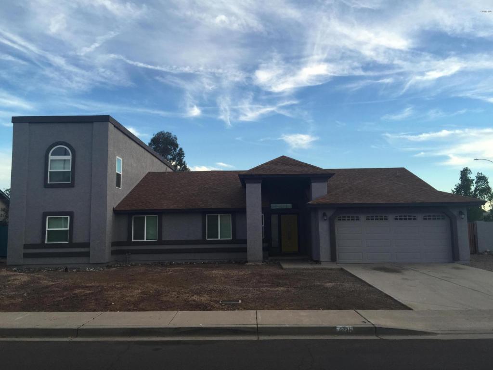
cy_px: 185
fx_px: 413
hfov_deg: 61.7
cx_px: 246
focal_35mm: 29
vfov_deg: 48.2
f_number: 2.2
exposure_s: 1/319
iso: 32
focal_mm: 4.15
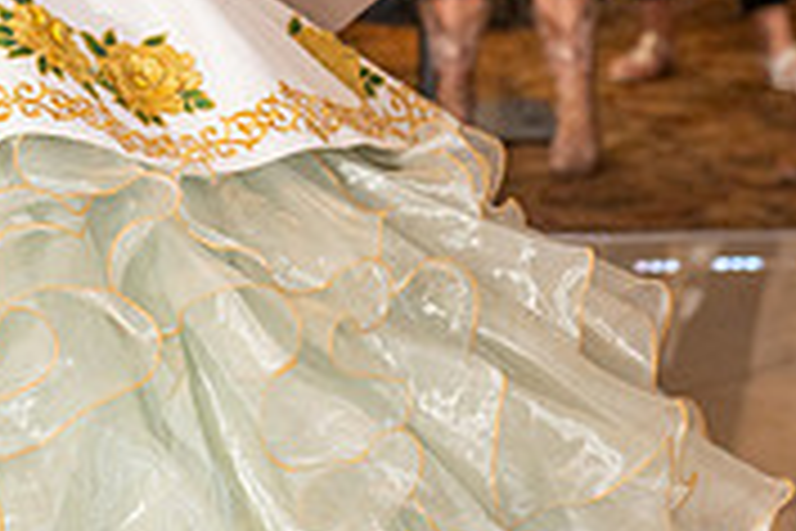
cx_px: 54
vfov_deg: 5.9
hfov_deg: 8.9
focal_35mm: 229
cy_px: -241
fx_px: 5063
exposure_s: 1/200
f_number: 4.5
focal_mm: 70
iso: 500
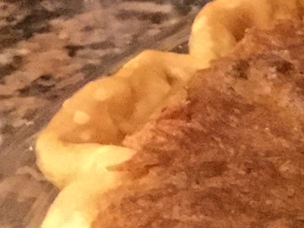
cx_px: 824
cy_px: 453
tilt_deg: -39.3
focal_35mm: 170
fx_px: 1493
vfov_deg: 8.3
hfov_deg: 9.7
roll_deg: -1.8
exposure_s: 1/15
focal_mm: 3.3
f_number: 2.4
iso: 400
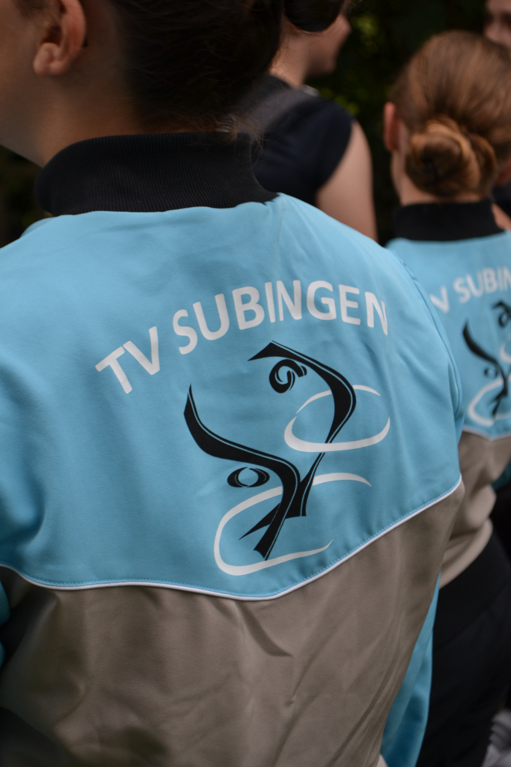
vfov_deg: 24.6
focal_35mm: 82
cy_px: 384
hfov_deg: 16.6
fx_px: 1757
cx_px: 256
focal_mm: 55
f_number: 5.6
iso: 400
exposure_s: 1/125
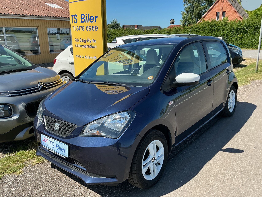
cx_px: 131
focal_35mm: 29
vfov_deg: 48.2
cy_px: 98
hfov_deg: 61.7
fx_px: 219
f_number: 1.8
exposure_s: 1/1121
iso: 25
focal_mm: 3
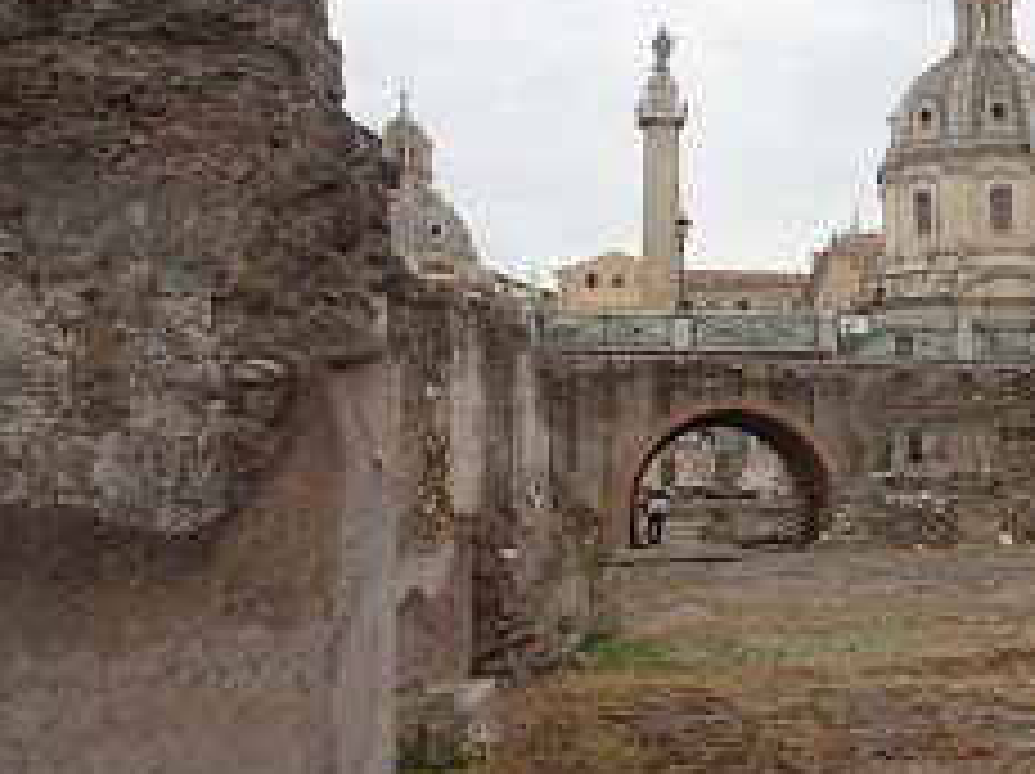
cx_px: 963
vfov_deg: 30.8
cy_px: 331
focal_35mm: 47
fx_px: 1404
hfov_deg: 37.4
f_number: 3.5
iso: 80
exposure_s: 1/250
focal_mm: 4.1
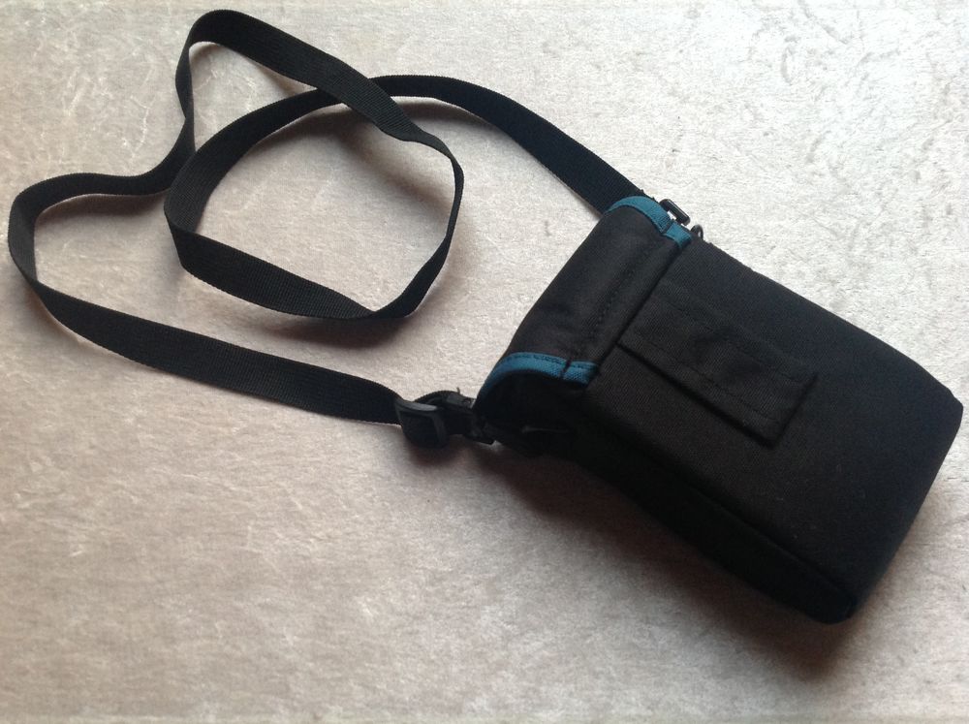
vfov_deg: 40.6
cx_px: 484
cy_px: 362
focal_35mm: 35
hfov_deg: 52.7
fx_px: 978
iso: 160
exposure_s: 1/15
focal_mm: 4.28
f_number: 2.4
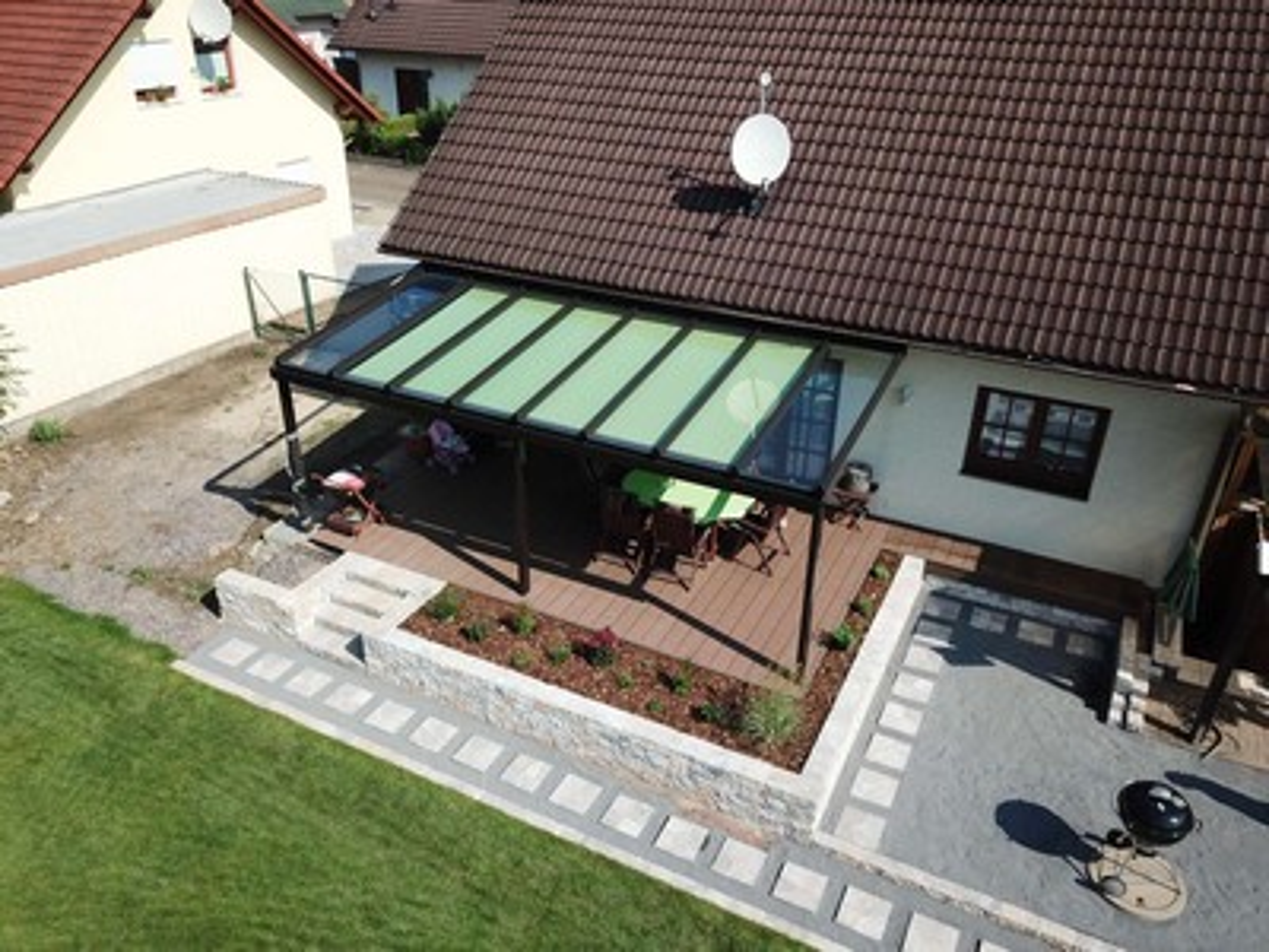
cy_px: 476
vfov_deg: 53.1
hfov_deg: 67.3
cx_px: 634
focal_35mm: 26
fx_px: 953
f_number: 2.2
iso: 100
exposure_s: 1/1227
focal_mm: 4.73
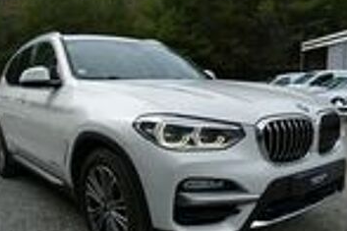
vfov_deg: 38.6
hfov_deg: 55.8
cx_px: 163
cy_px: 142
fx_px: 328
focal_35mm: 34
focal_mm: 9.12
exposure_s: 1/1300
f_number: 2.8
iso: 125
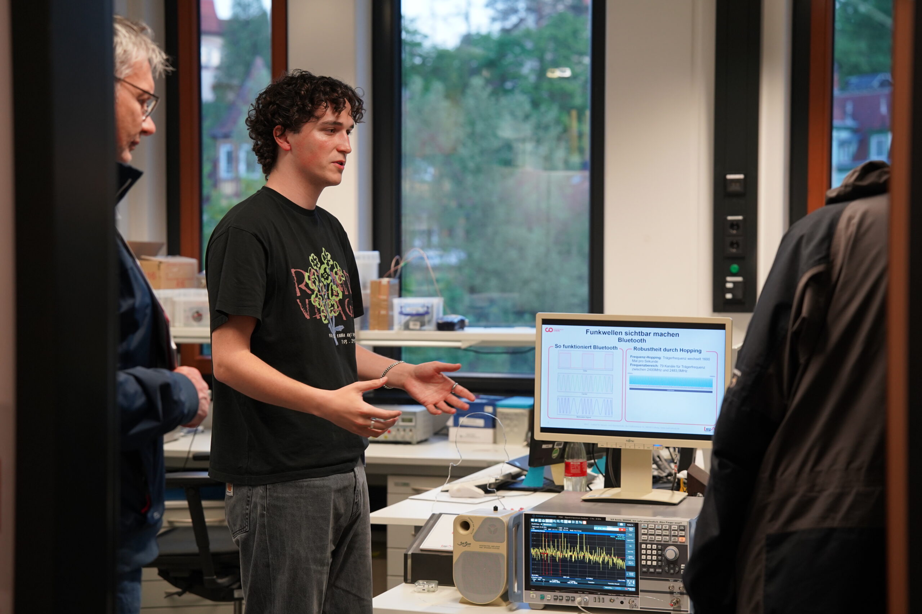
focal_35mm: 70
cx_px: 461
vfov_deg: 19.5
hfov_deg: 28.8
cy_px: 307
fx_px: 1793
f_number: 4
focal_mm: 70
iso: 1000
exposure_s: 1/160
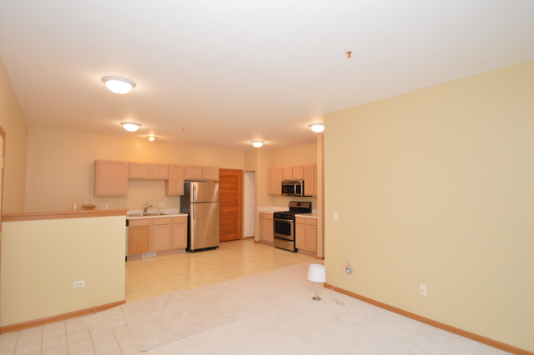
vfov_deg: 69.6
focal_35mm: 17
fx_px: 256
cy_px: 178
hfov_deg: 92.5
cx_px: 267
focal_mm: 11.5
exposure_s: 1/60
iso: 400
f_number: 4
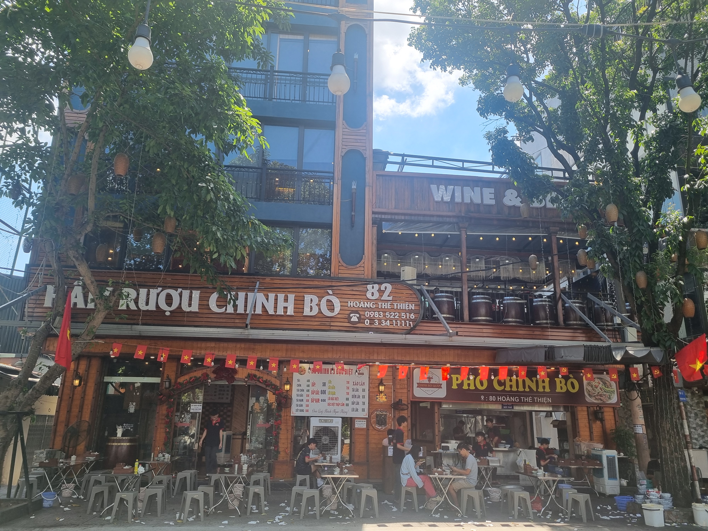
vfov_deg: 53.1
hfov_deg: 67.3
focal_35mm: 26
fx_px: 532
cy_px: 266
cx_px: 354
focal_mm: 5.4
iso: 50
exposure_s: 1/606
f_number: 1.8
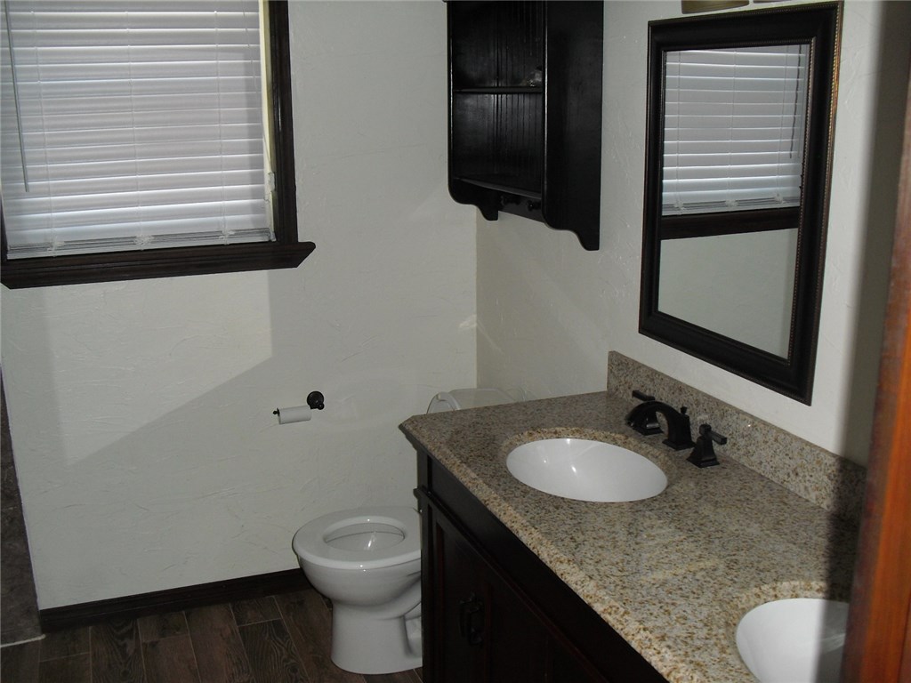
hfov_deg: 51.4
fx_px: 947
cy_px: 342
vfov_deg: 39.7
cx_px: 456
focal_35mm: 36
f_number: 3.1
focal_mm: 6.3
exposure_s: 1/60
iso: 200
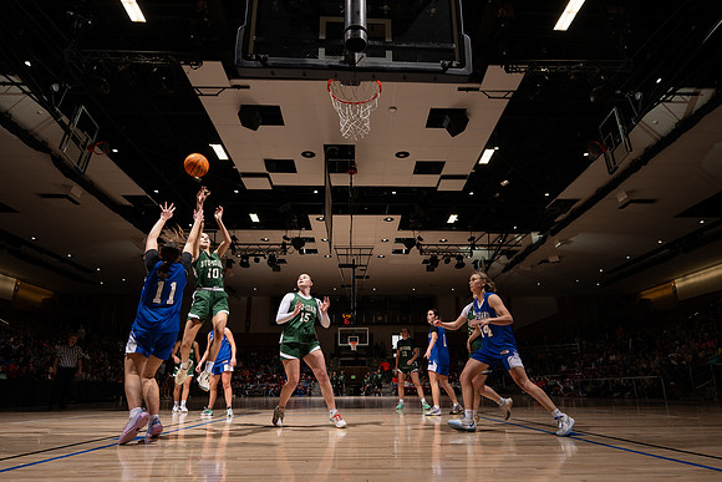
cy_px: 258
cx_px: 372
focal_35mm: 23
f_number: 5
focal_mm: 14
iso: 80
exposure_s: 1/100
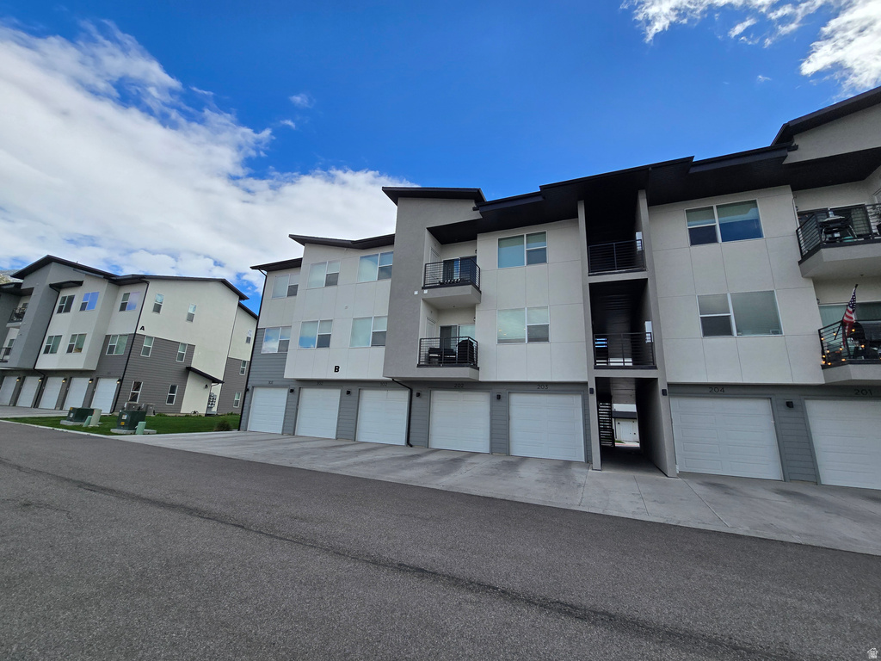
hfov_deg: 106.2
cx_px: 440
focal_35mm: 13
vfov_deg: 89.9
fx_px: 331
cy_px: 330
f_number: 2.2
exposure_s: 1/2600
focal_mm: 2.2
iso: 50
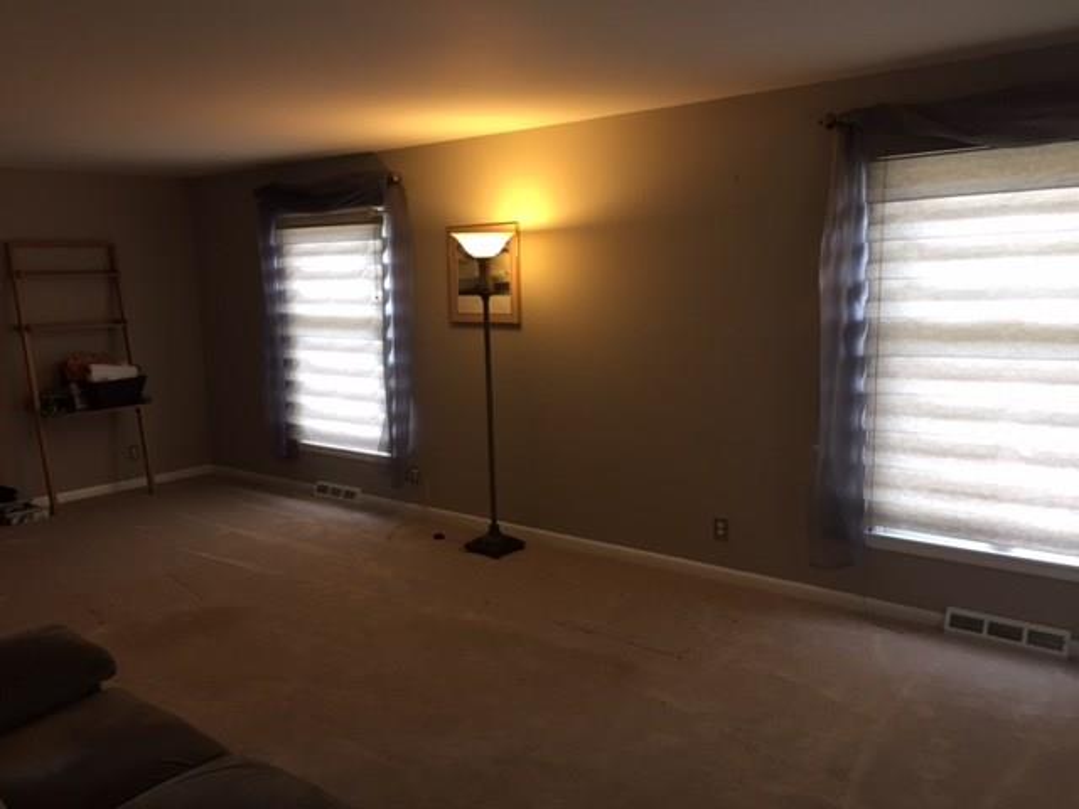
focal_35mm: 29
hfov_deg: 61.7
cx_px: 540
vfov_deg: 48.2
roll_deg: +0.9
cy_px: 404
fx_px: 904
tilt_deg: -8.6
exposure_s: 1/30
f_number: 2.2
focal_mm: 4.15
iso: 64
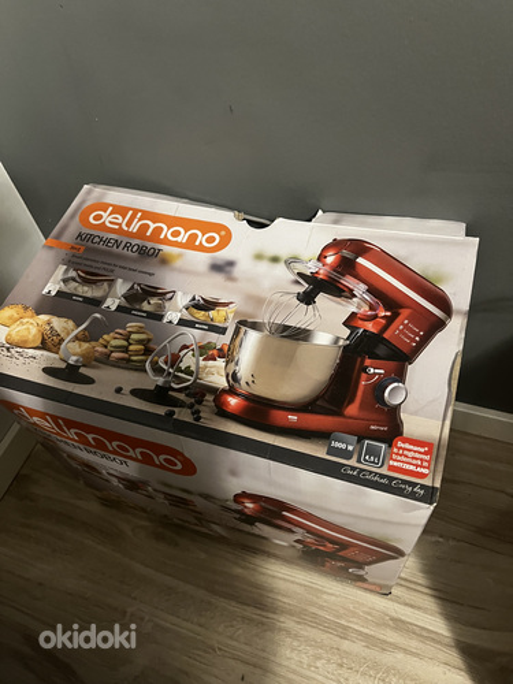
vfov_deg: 67.3
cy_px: 342
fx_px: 514
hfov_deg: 53.1
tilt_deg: -53.8
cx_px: 256
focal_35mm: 26
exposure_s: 1/33
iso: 500
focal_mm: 5.7
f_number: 1.5
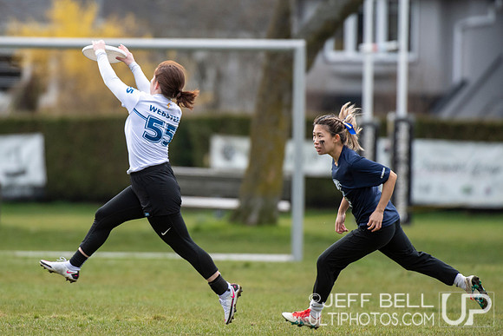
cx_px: 186
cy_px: 165
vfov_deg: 1.8
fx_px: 10771
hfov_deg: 2.7
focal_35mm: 771
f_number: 4
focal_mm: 400
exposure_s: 1/1250
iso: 500
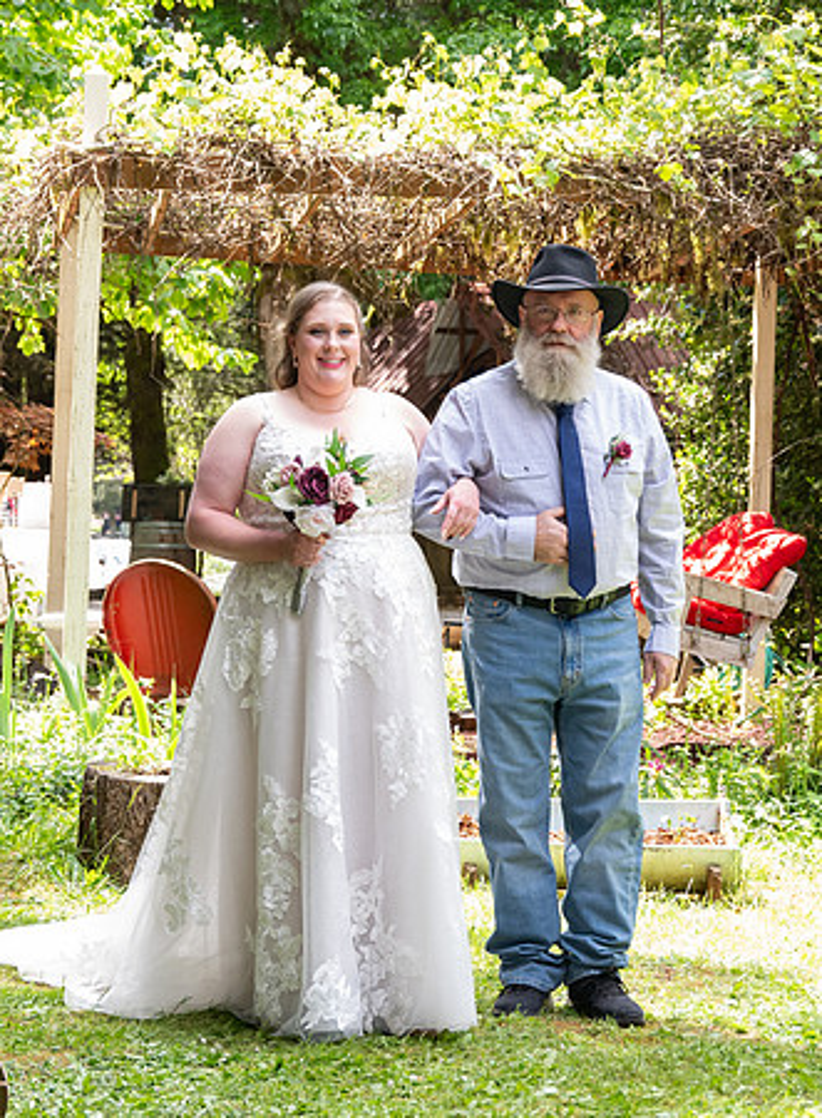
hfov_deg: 13.9
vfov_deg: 18.7
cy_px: 304
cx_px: 313
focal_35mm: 105
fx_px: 3381
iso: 800
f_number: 4
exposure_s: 1/400
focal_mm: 48
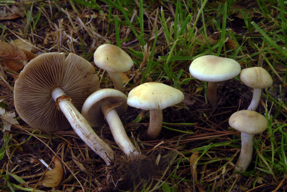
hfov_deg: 20.6
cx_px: 144
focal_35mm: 99
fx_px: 790
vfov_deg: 13.9
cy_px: 96
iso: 100
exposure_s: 1/2
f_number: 22
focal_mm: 66
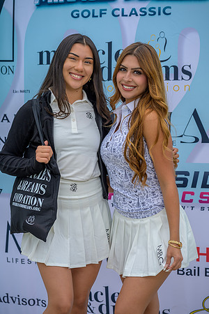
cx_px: 104
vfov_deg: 24.2
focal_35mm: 84
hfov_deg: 16.3
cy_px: 157
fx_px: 731
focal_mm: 84
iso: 125
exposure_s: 1/200
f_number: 4
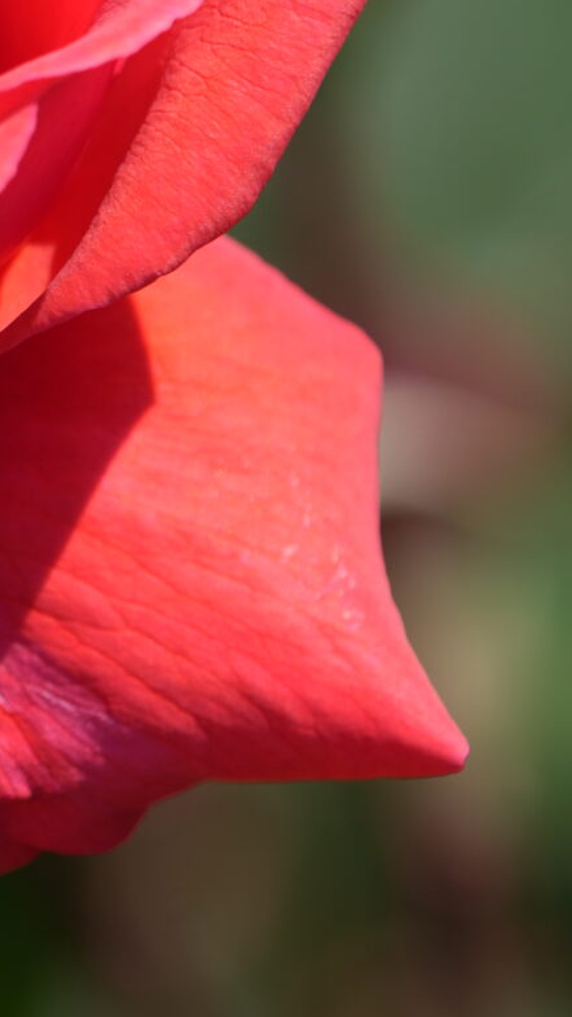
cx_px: -359
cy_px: 24
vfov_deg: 3.5
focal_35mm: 623
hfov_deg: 1.9
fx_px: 16797
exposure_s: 1/500
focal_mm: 180
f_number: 5.6
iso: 125
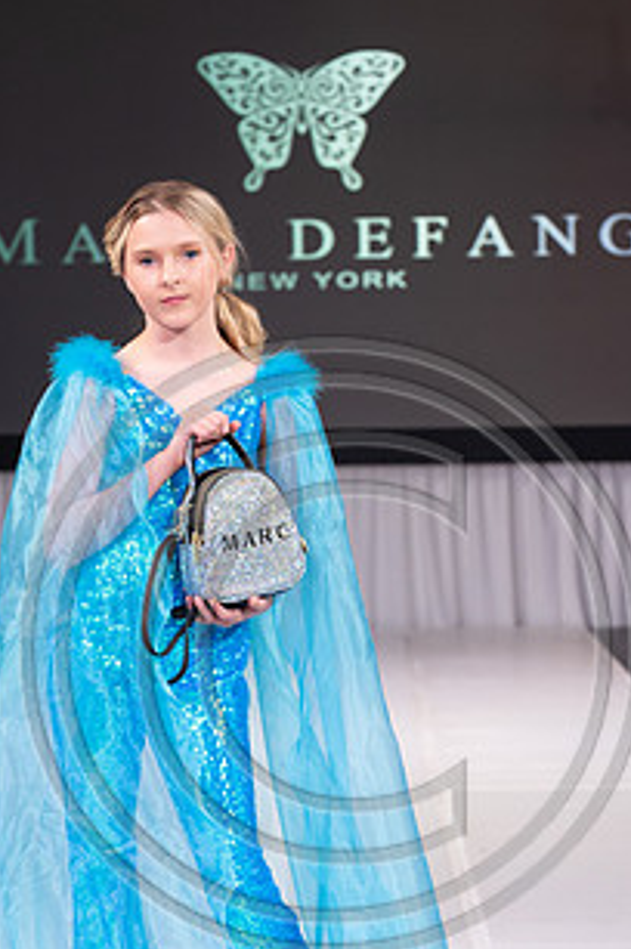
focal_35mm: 132
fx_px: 3478
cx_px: 333
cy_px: 646
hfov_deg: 10.4
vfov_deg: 15.5
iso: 2000
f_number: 5.6
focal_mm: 90
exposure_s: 1/400
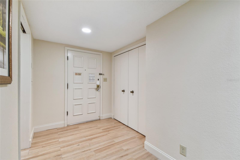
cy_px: 80
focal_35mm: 15
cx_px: 120
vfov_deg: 77.3
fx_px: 100
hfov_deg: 100.4
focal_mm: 10
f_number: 8
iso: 100
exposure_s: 1/1.67
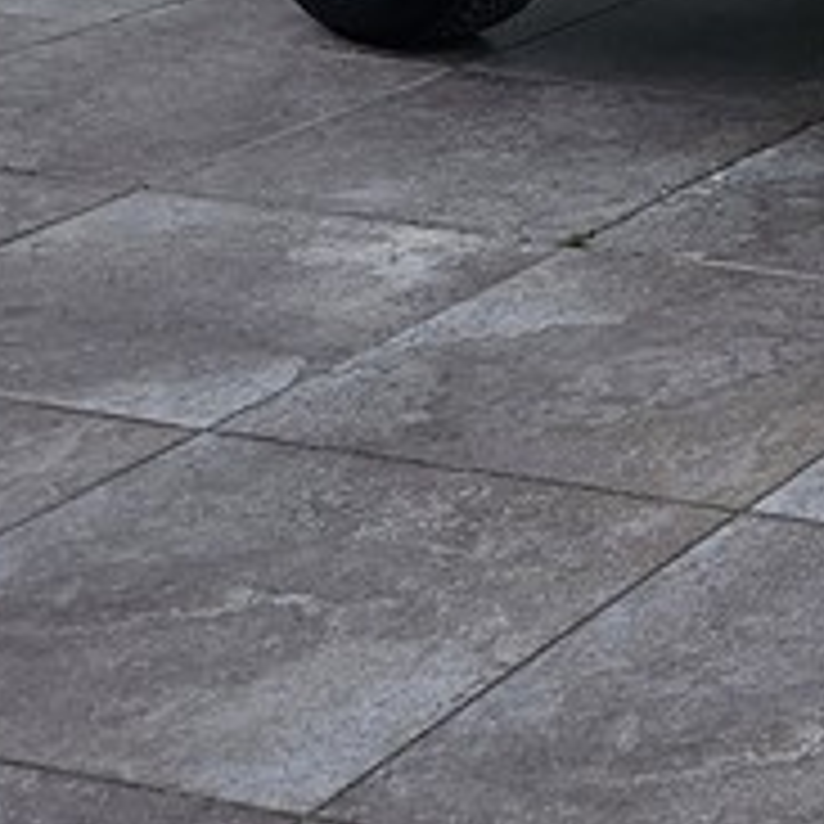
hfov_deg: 13.2
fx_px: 3070
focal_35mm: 114
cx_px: 1662
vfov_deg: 14.8
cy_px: -180
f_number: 1.7
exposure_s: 1/359
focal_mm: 6.3
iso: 64
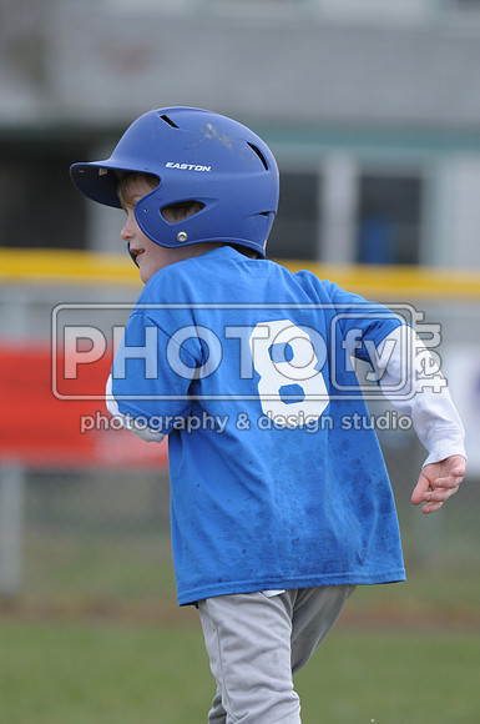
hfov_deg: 4.4
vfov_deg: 6.6
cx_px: 240
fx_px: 6318
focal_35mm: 315
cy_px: 362
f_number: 4
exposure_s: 1/1000
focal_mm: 210
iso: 400
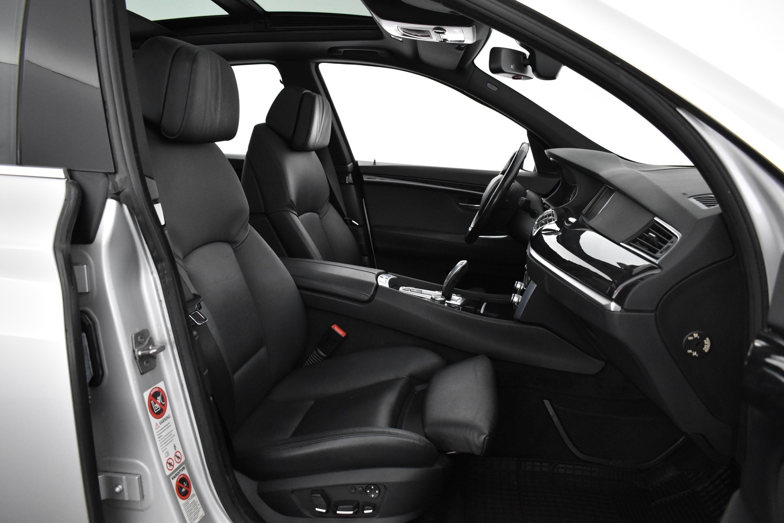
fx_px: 588
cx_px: 392
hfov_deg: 67.4
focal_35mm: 27
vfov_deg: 47.9
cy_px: 262
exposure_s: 1/60
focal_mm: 18
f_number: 4
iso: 3200
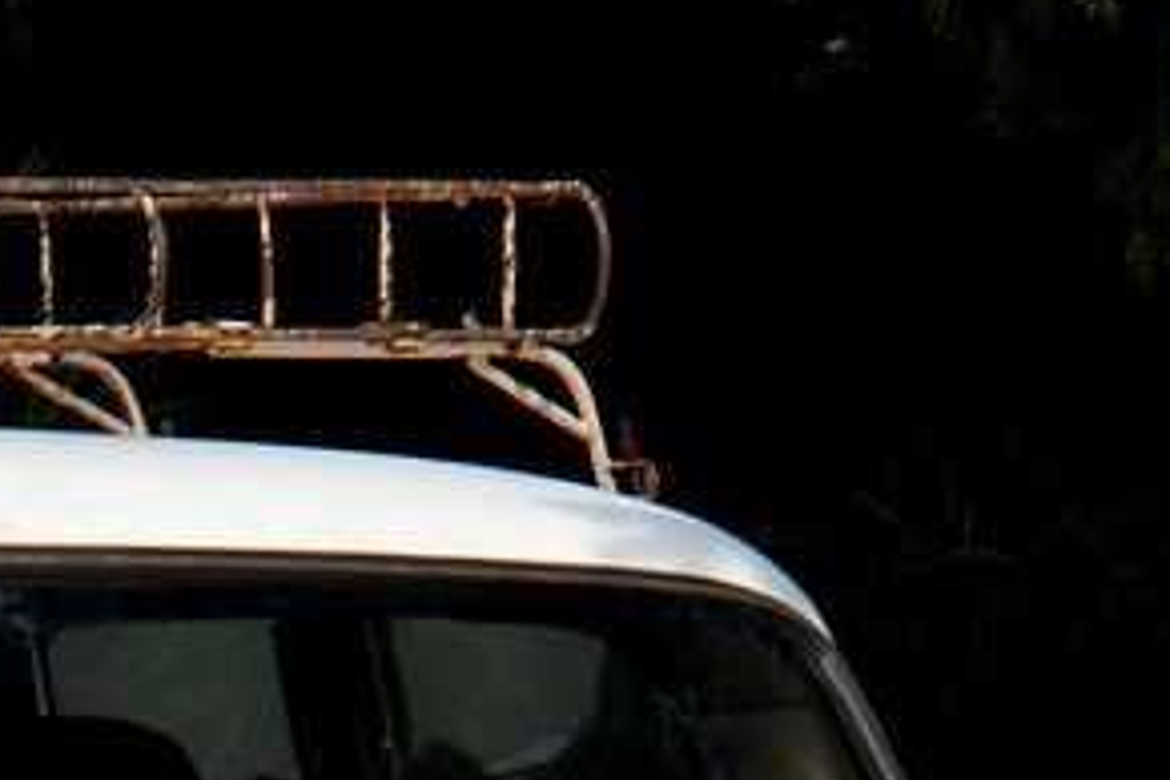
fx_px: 22586
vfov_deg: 2.0
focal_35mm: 695
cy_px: 1214
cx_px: -330
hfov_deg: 3.0
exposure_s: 1/250
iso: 100
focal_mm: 90
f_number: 8
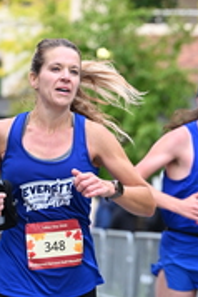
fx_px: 2083
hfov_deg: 5.4
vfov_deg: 8.1
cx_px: 224
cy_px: 147
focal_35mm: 253
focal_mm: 82
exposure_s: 1/1600
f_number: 2.8
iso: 1000
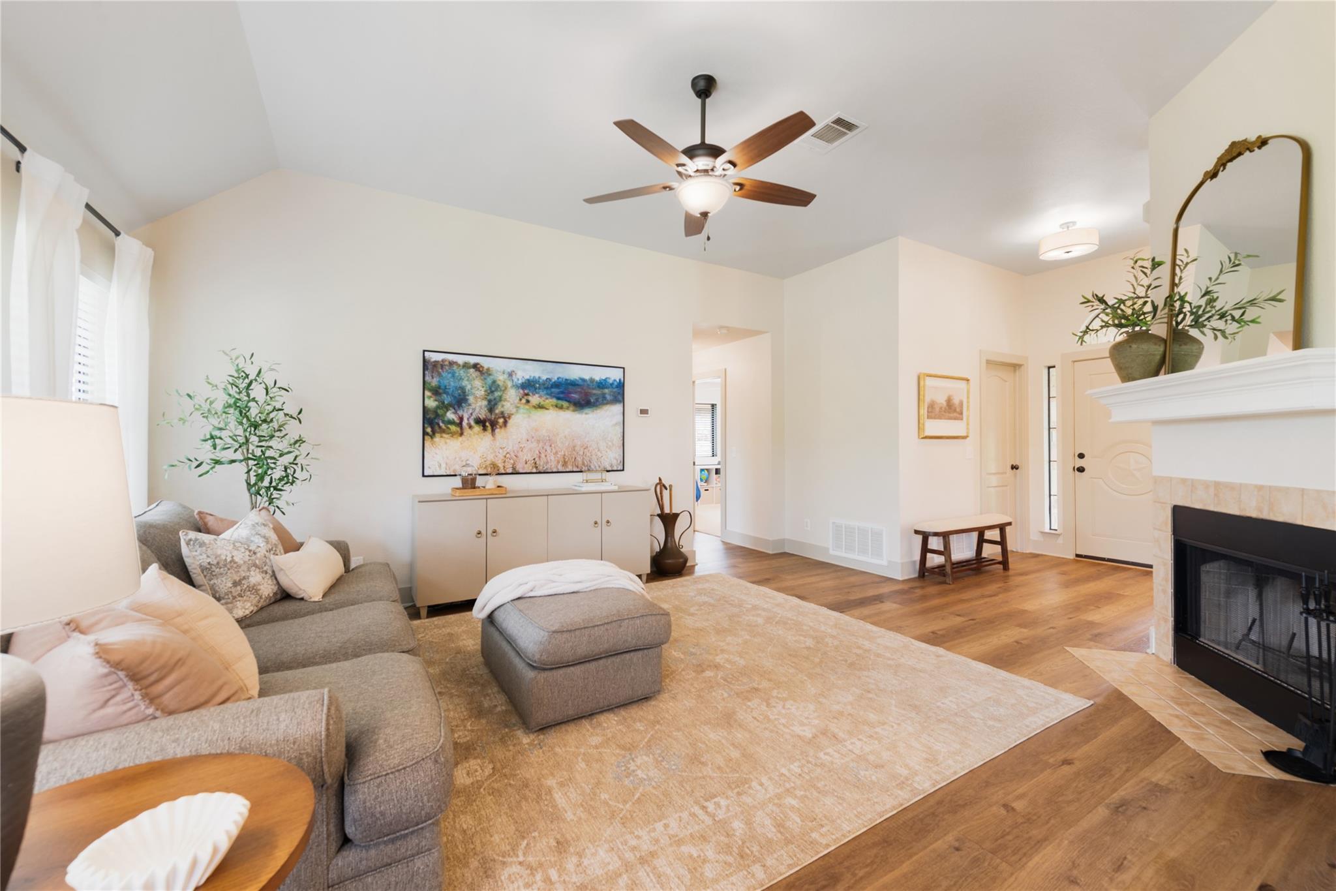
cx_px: 668
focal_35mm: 14
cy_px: 446
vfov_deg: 81.2
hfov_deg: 104.2
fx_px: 520
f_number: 8
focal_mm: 14
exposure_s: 1
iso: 400
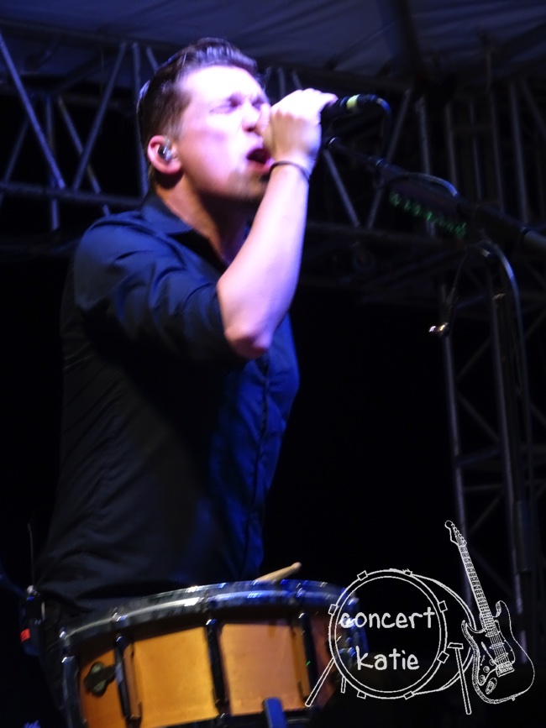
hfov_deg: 9.9
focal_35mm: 150
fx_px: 3155
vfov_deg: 13.2
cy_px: 364
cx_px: 273
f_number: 5.6
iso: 800
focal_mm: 25.66
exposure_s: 1/25
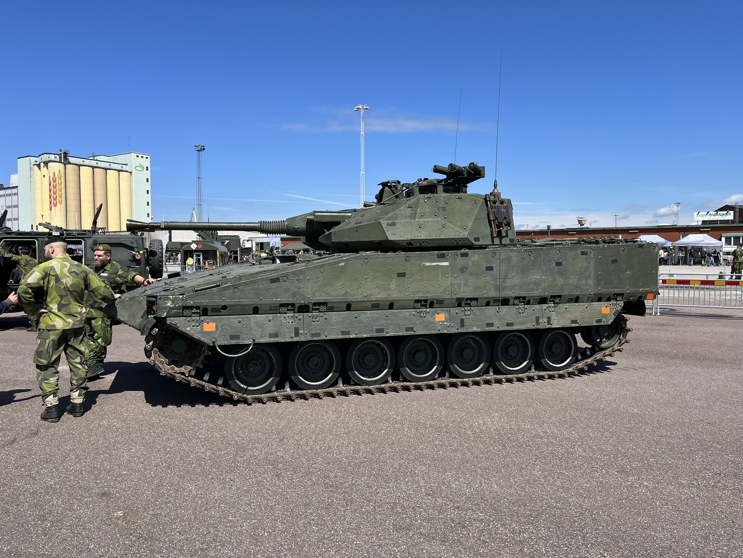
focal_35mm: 26
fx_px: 558
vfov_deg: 53.1
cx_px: 372
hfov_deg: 67.3
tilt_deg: -3.0
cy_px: 279
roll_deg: +1.4
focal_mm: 5.1
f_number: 1.6
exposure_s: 1/3413
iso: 50
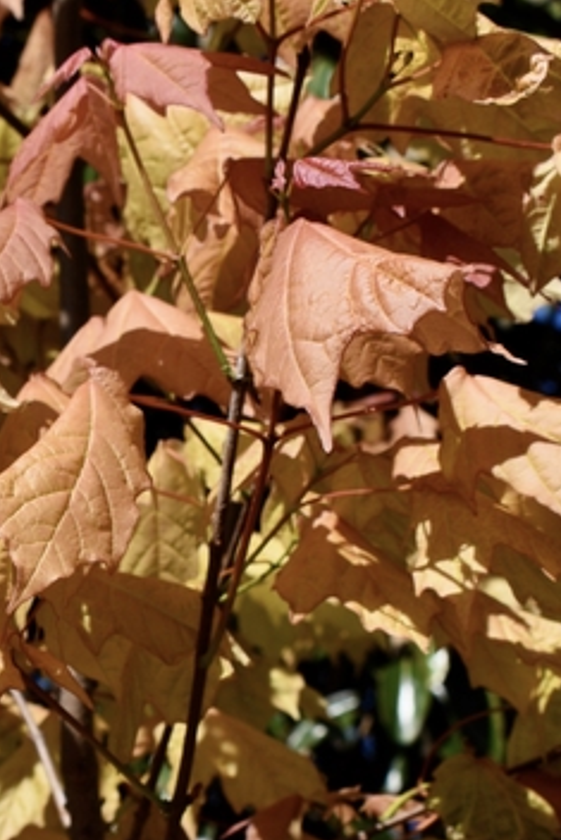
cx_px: 30
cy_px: 754
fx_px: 2953
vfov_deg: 16.0
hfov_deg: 10.8
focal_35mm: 126
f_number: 9
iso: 100
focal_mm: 29
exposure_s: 1/320
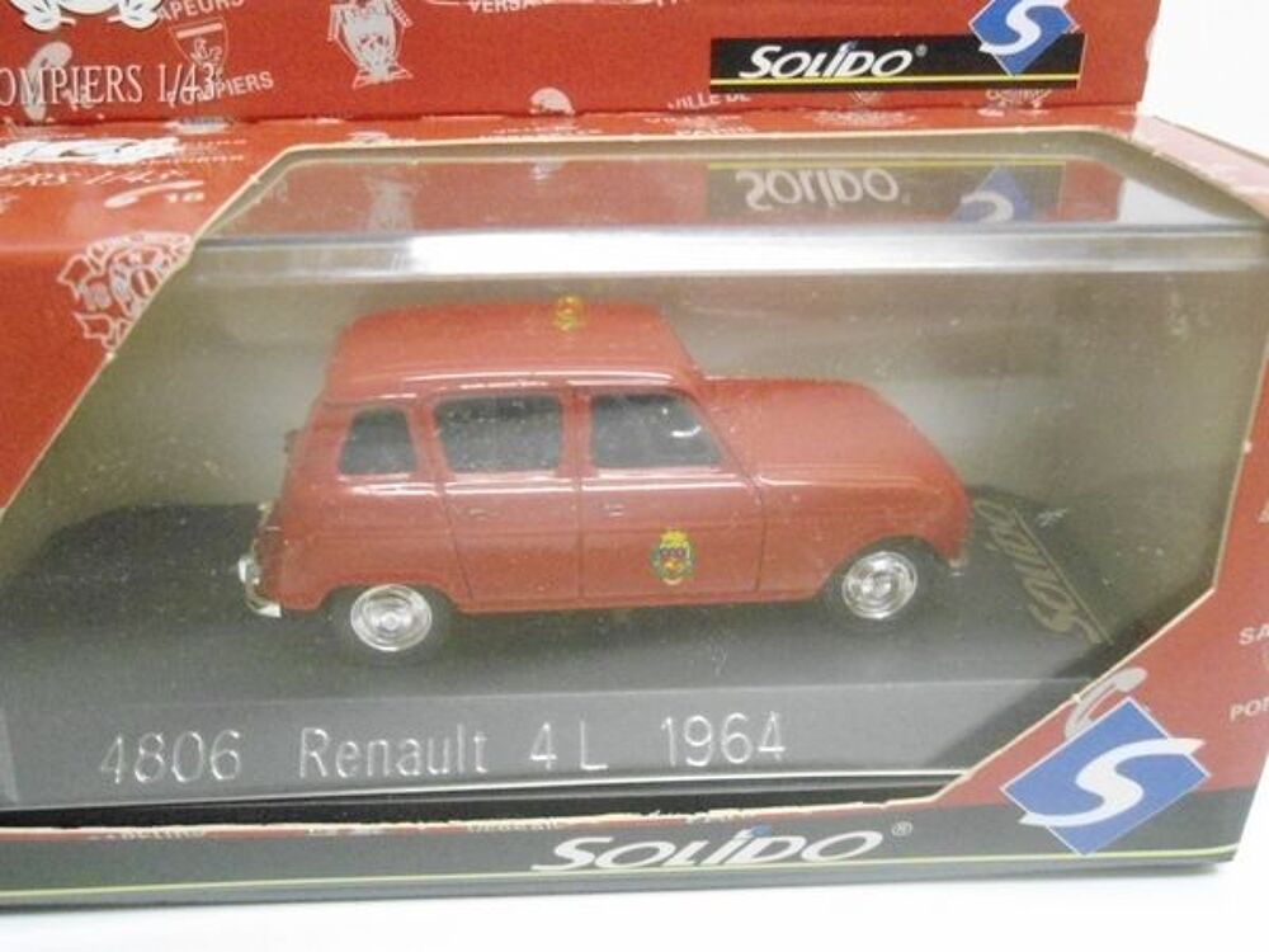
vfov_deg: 45.4
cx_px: 634
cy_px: 476
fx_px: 1136
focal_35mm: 31
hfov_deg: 58.4
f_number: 3
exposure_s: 1/50
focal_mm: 5.6
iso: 1600
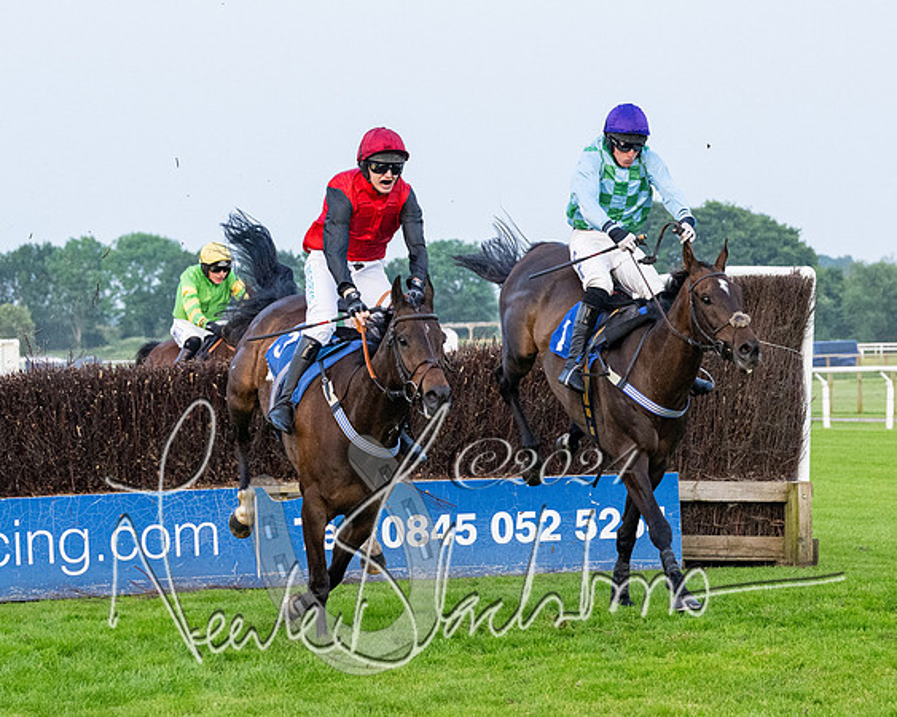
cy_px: 319
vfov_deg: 10.0
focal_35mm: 154
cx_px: 621
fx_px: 4098
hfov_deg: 12.5
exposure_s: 1/2500
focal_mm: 70
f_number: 4
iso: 1250
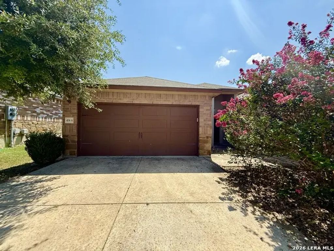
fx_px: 135
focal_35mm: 14
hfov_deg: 102.1
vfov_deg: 85.7
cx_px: 167
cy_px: 126
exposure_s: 1/1339
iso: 50
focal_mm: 2.22
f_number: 2.2
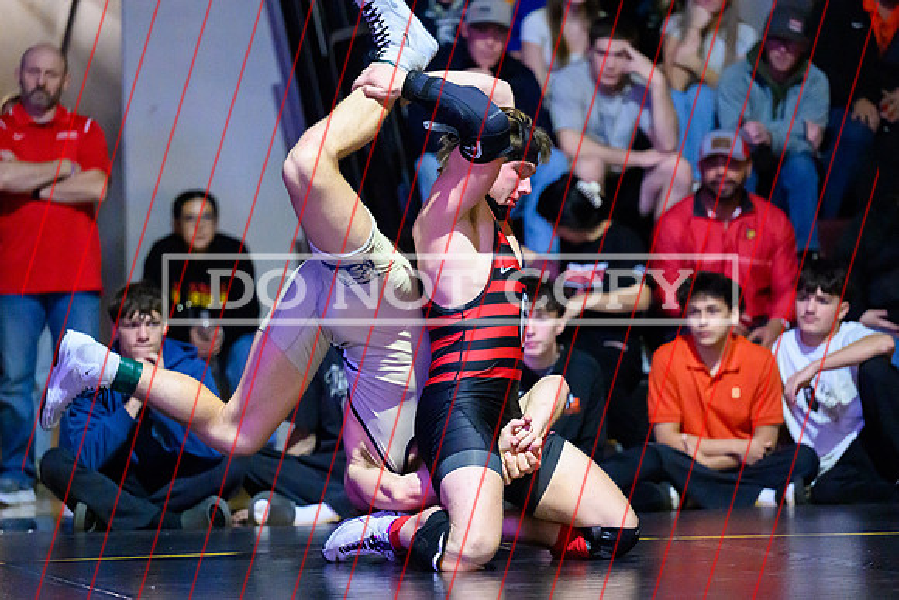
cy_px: 346
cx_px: 431
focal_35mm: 182
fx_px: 4557
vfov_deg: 7.5
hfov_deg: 11.3
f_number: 2.8
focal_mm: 150
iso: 12800
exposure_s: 1/500
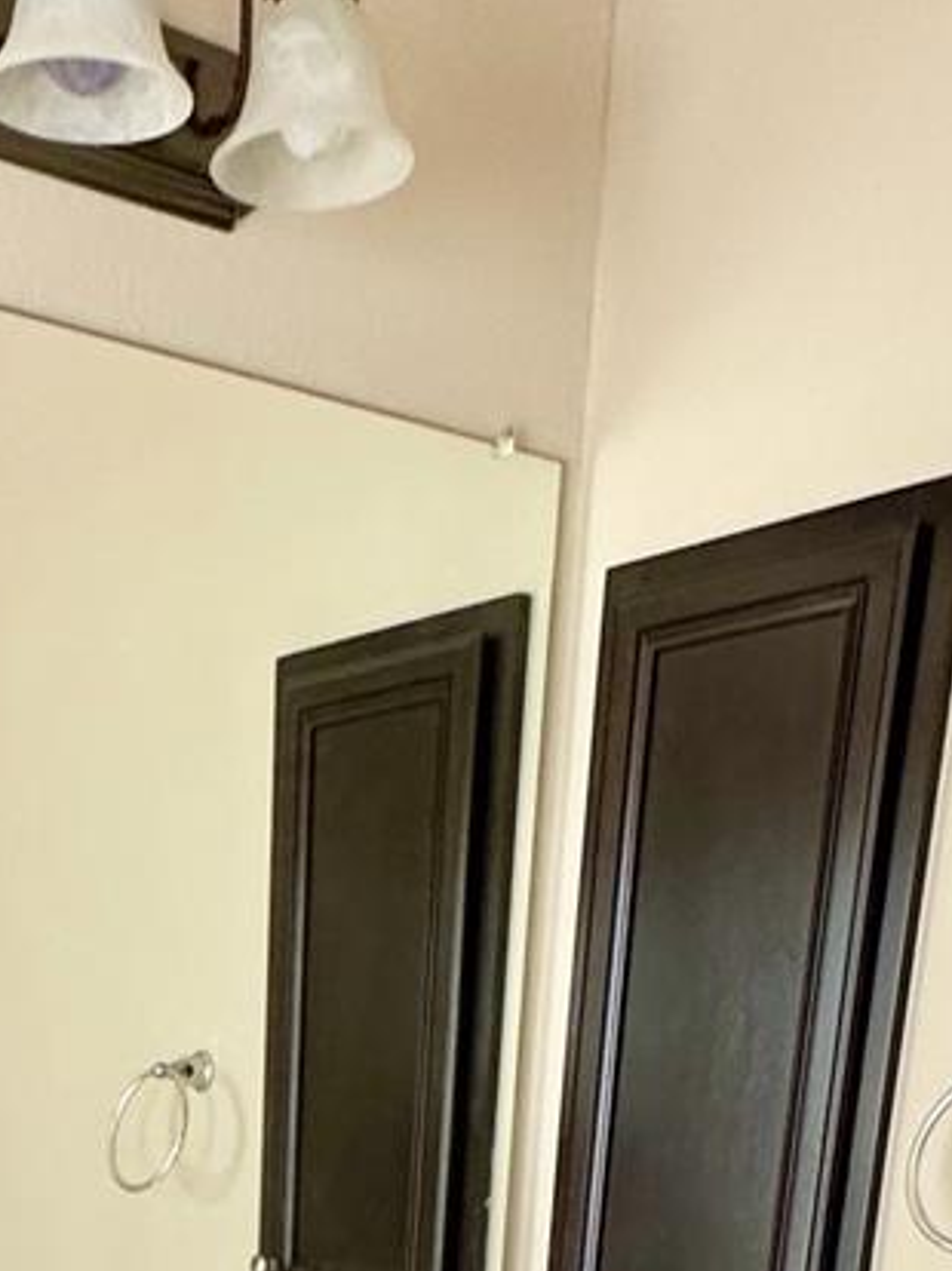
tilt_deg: -19.2
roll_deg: +0.1
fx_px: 1909
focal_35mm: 52
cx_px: 120
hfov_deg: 27.1
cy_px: 1762
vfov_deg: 28.3
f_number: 2.2
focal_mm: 2.22
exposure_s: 1/99
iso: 160
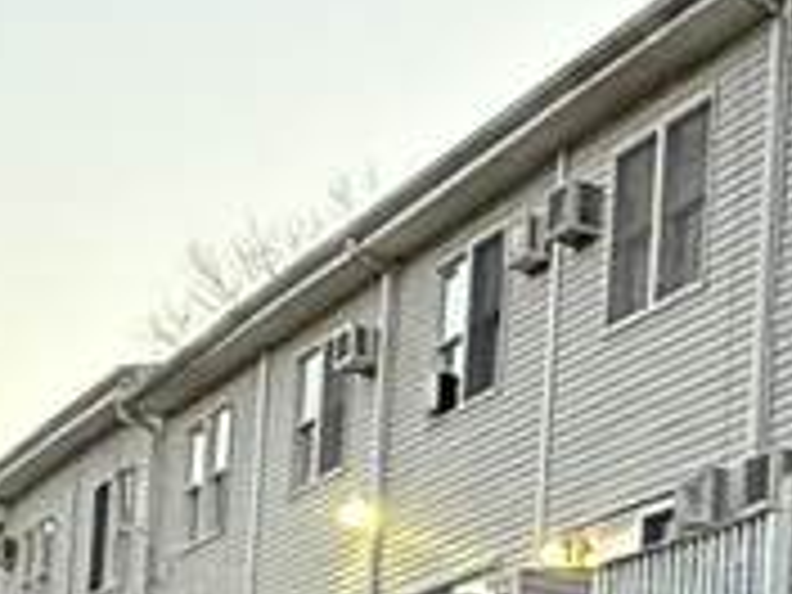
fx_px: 2334
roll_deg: -2.3
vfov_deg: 13.8
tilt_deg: +2.1
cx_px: 2270
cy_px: 814
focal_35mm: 102
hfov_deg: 11.9
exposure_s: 1/60
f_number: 2.2
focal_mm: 2.22
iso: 640
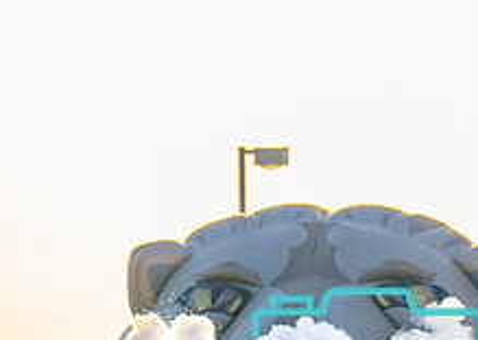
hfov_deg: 3.2
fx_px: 8680
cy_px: 366
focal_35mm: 640
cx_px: 348
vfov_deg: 2.2
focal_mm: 200
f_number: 2.8
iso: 320
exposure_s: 1/3200
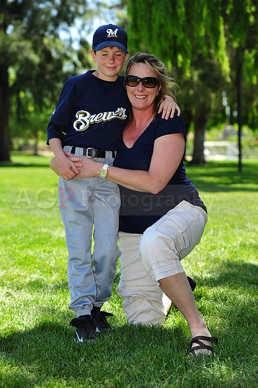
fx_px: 969
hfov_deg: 15.2
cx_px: 129
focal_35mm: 90
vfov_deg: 22.6
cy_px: 194
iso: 200
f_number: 4
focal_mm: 90
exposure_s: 1/500
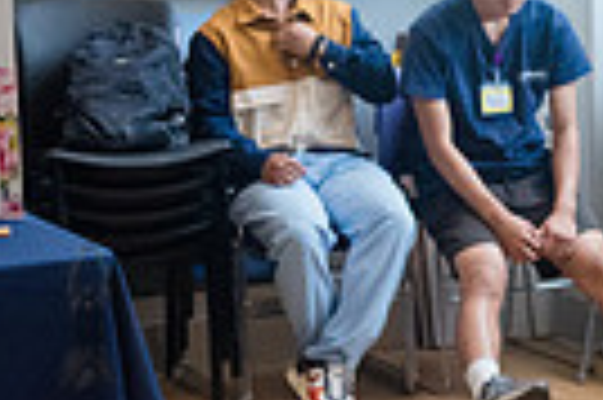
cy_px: 92
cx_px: 666
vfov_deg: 9.0
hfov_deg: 13.3
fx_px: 2543
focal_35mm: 152
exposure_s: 1/800
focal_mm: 35
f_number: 4.5
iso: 4000
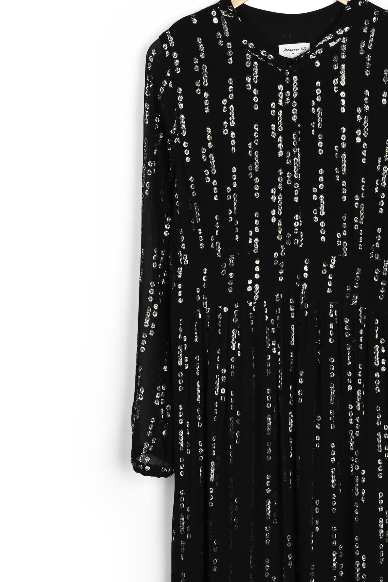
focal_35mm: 99
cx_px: 290
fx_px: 1601
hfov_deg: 13.8
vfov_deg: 20.6
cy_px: 357
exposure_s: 1/125
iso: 100
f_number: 11
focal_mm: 44
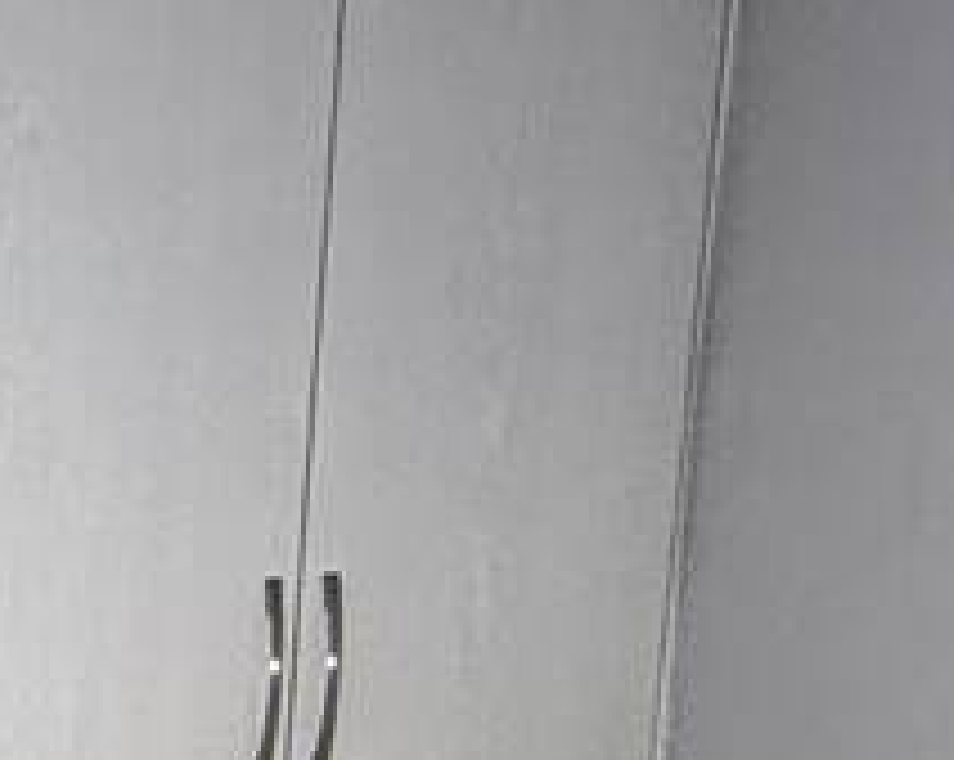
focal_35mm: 93
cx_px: -814
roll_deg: +0.2
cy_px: 1596
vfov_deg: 13.6
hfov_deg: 16.7
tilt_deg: -11.3
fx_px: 2622
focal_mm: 2.22
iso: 320
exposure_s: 1/60
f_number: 2.2
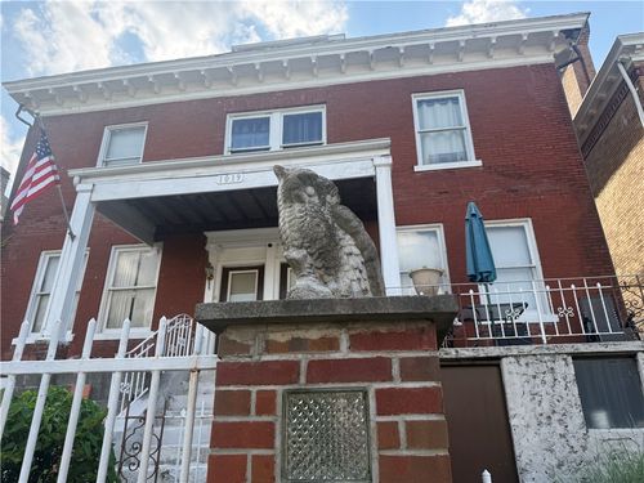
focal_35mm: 24
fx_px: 446
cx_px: 322
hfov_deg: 71.6
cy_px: 242
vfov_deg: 56.8
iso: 100
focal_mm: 6.76
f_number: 1.78
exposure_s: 1/1553
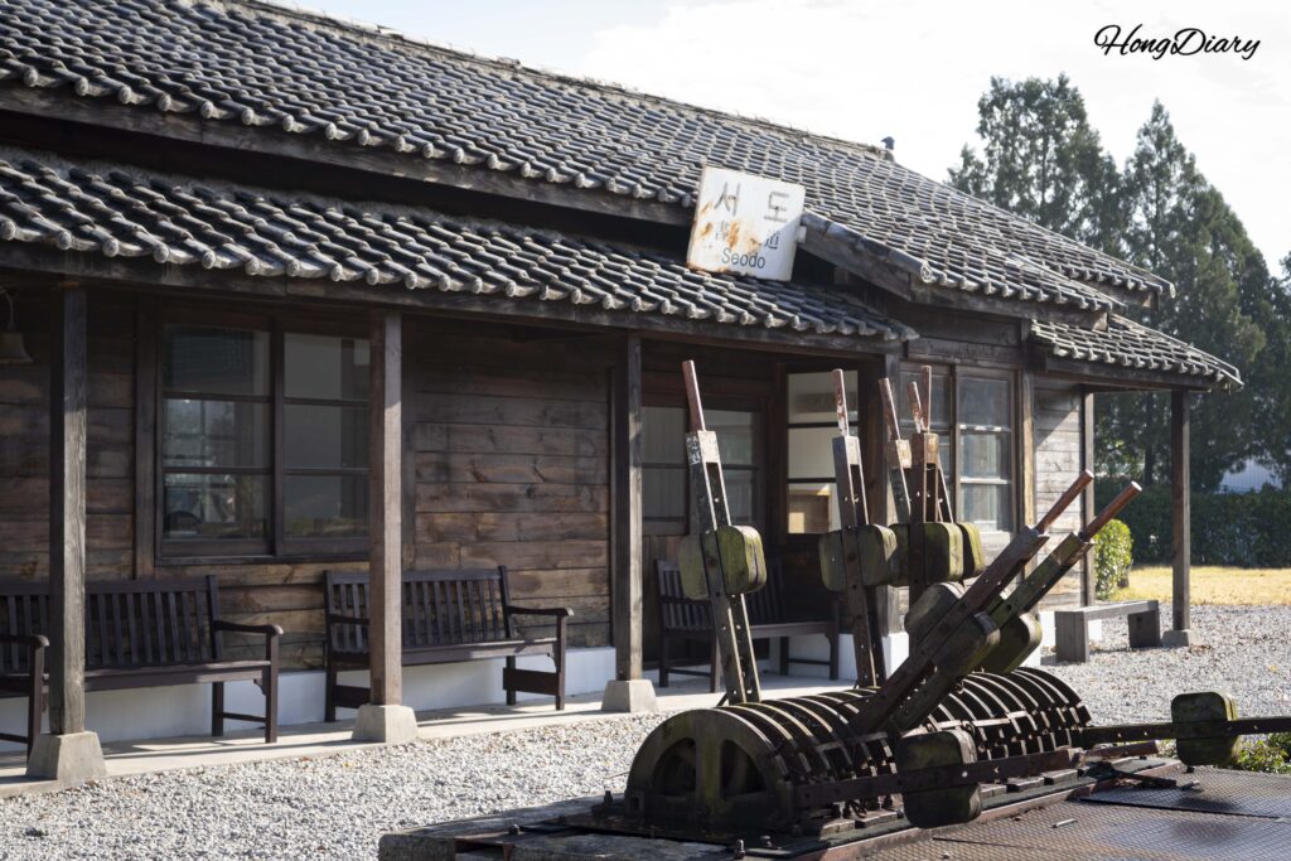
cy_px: 430
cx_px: 646
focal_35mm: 60
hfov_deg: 33.4
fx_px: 2152
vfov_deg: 22.6
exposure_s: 1/160
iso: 125
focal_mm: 60
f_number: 5.6
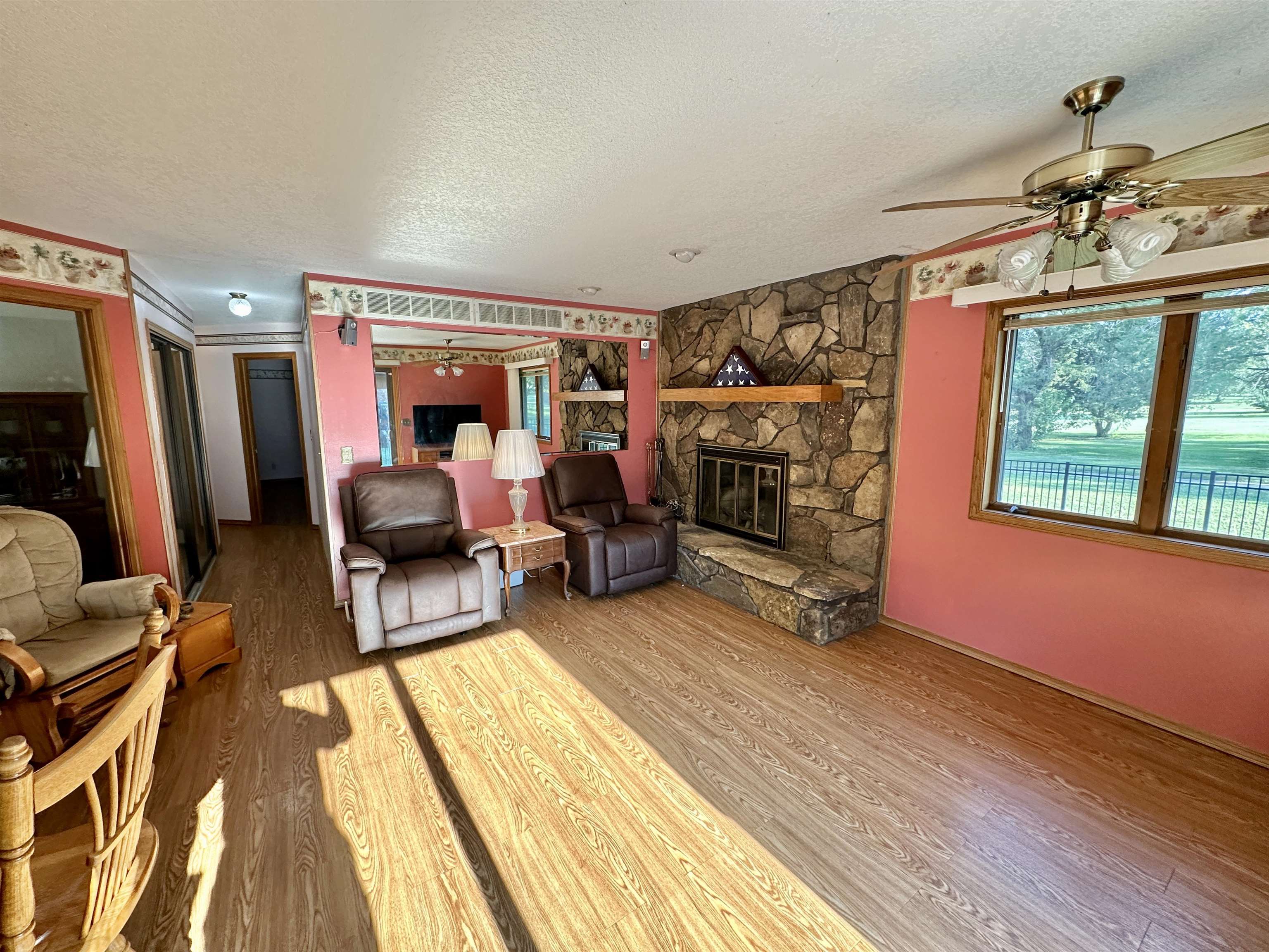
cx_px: 634
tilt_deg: -7.6
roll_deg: -0.1
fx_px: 513
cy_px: 476
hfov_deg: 102.1
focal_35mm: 14
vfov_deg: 85.7
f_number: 2.2
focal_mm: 2.22
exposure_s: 1/120
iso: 200
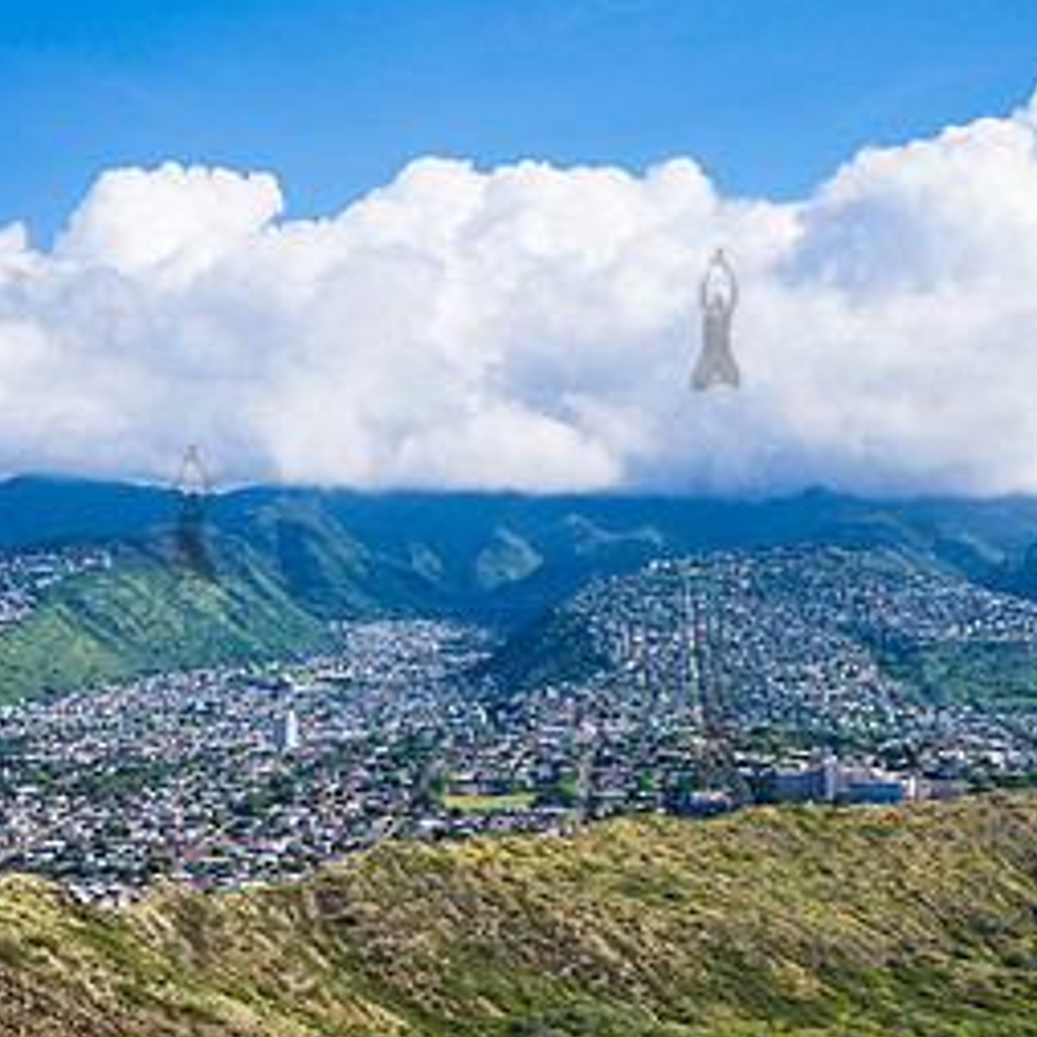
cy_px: 712
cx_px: 714
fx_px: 2305
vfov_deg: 25.2
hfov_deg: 25.2
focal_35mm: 68
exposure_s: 1/160
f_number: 10
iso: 200
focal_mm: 35
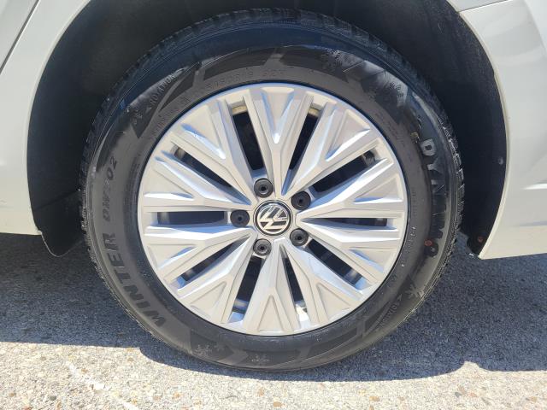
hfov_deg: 67.3
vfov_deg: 53.1
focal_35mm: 26
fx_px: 411
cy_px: 205
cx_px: 274
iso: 40
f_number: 1.8
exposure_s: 1/1354
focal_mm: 5.4
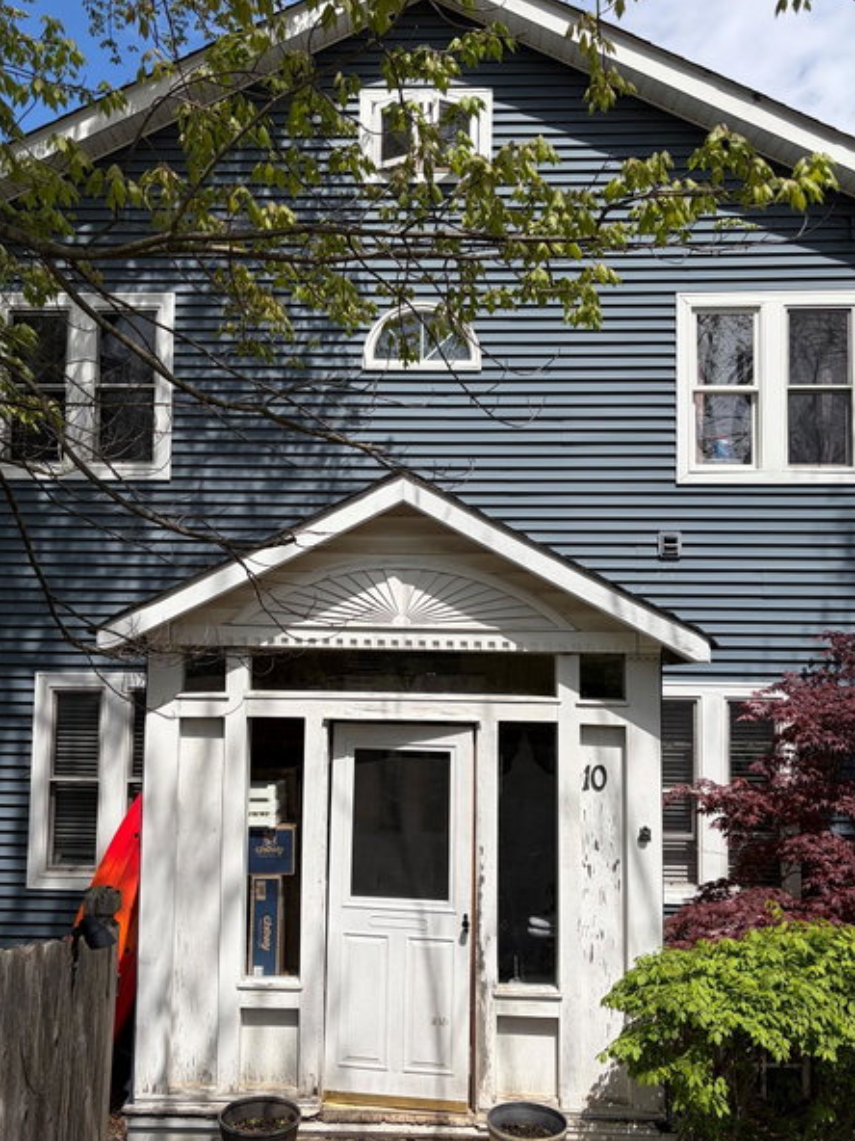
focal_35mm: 30
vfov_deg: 59.9
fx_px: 988
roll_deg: -0.7
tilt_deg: +4.6
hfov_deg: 46.7
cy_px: 606
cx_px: 389
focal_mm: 5.96
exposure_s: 1/6993
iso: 64
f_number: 1.6
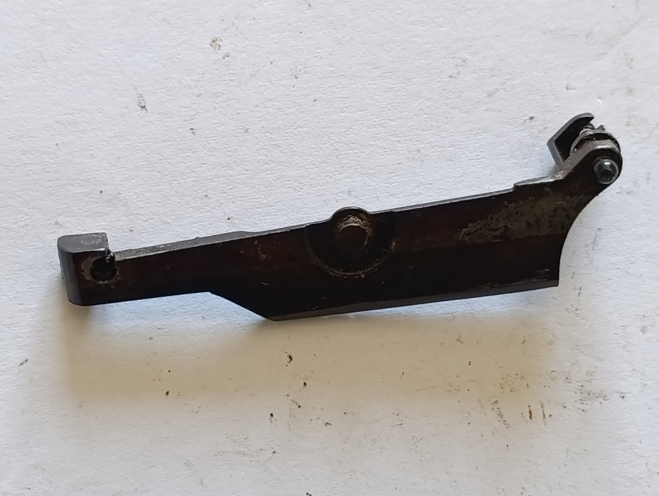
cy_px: 248
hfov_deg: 21.3
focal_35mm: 92
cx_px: 330
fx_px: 1754
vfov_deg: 16.1
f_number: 1.6
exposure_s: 1/100
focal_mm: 6.14
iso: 1250
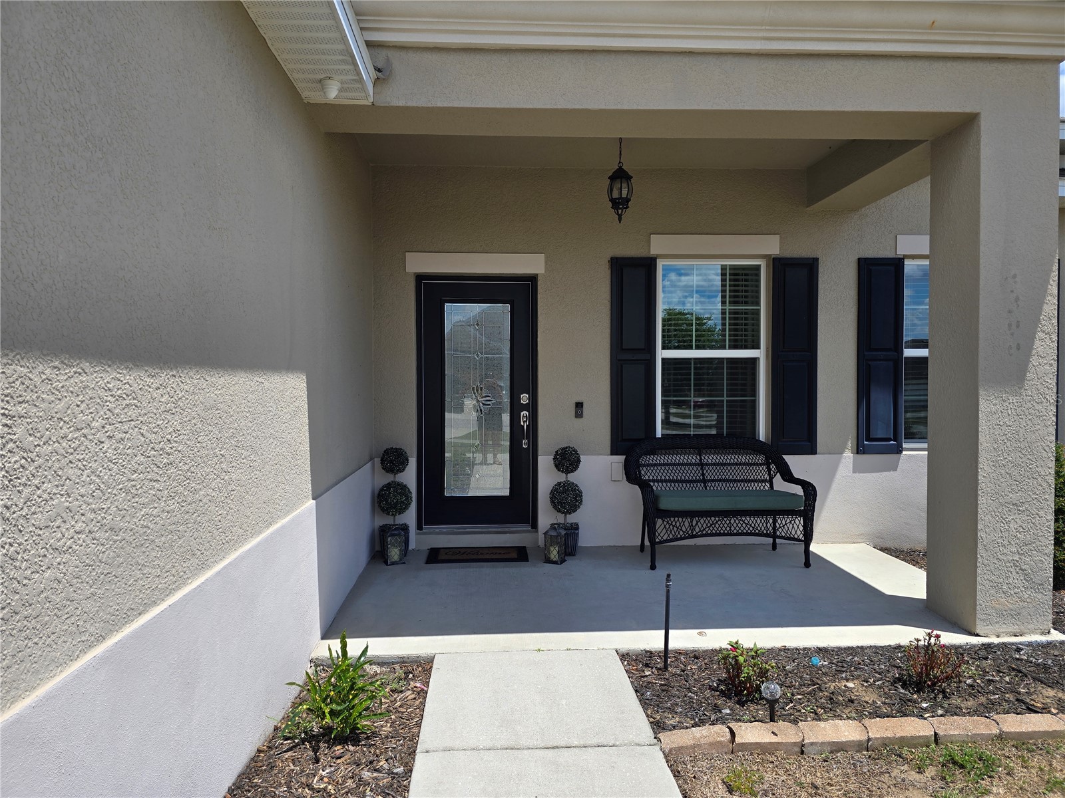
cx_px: 532
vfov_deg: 58.9
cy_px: 399
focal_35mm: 23
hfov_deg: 73.9
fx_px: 708
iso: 12
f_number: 1.7
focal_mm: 6.3
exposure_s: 1/742
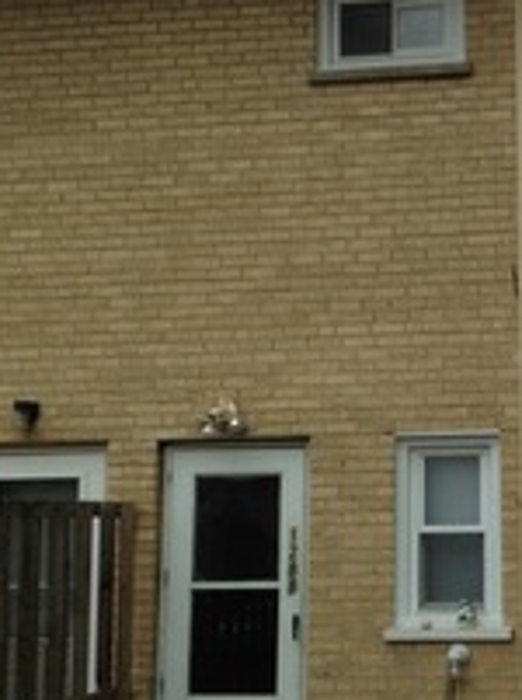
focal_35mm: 79
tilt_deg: +7.2
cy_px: 355
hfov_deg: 18.1
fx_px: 1593
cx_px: 525
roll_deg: +0.5
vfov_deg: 24.8
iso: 50
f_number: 2.4
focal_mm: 4.12
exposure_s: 1/120
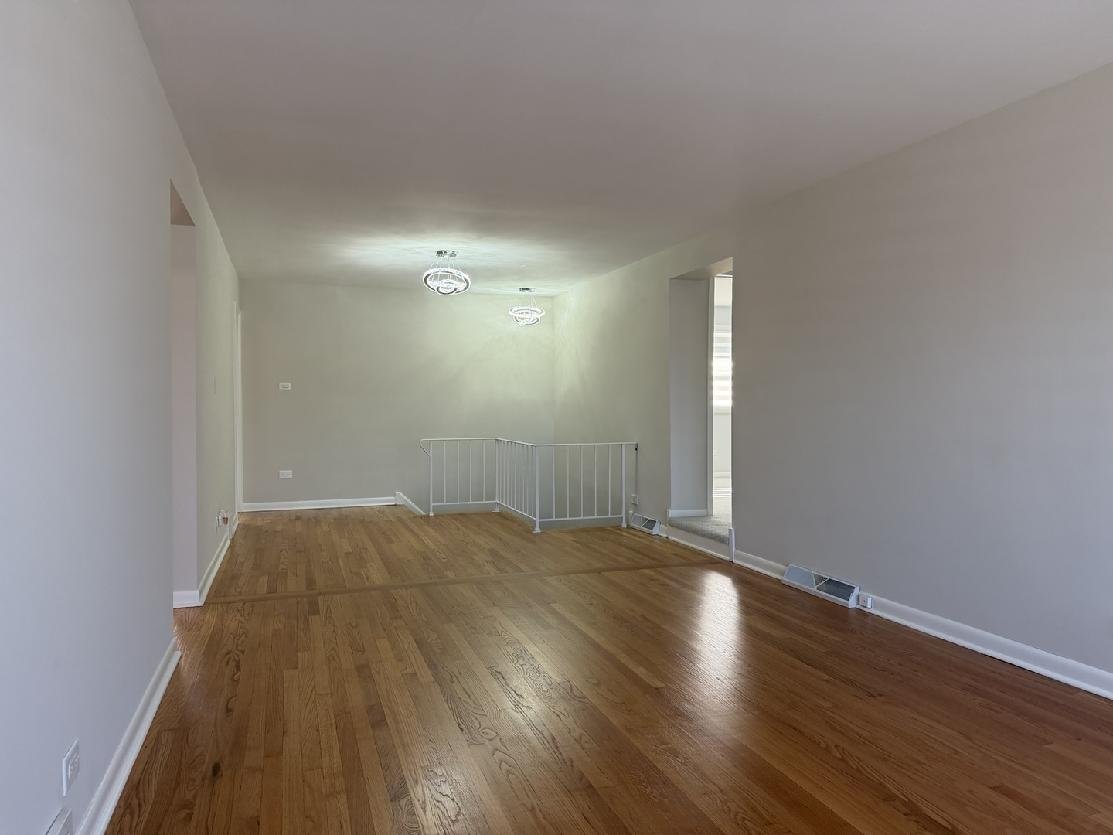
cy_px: 418
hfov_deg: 71.6
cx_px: 556
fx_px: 772
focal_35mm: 24
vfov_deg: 56.8
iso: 200
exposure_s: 1/181
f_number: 1.78
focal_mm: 6.76
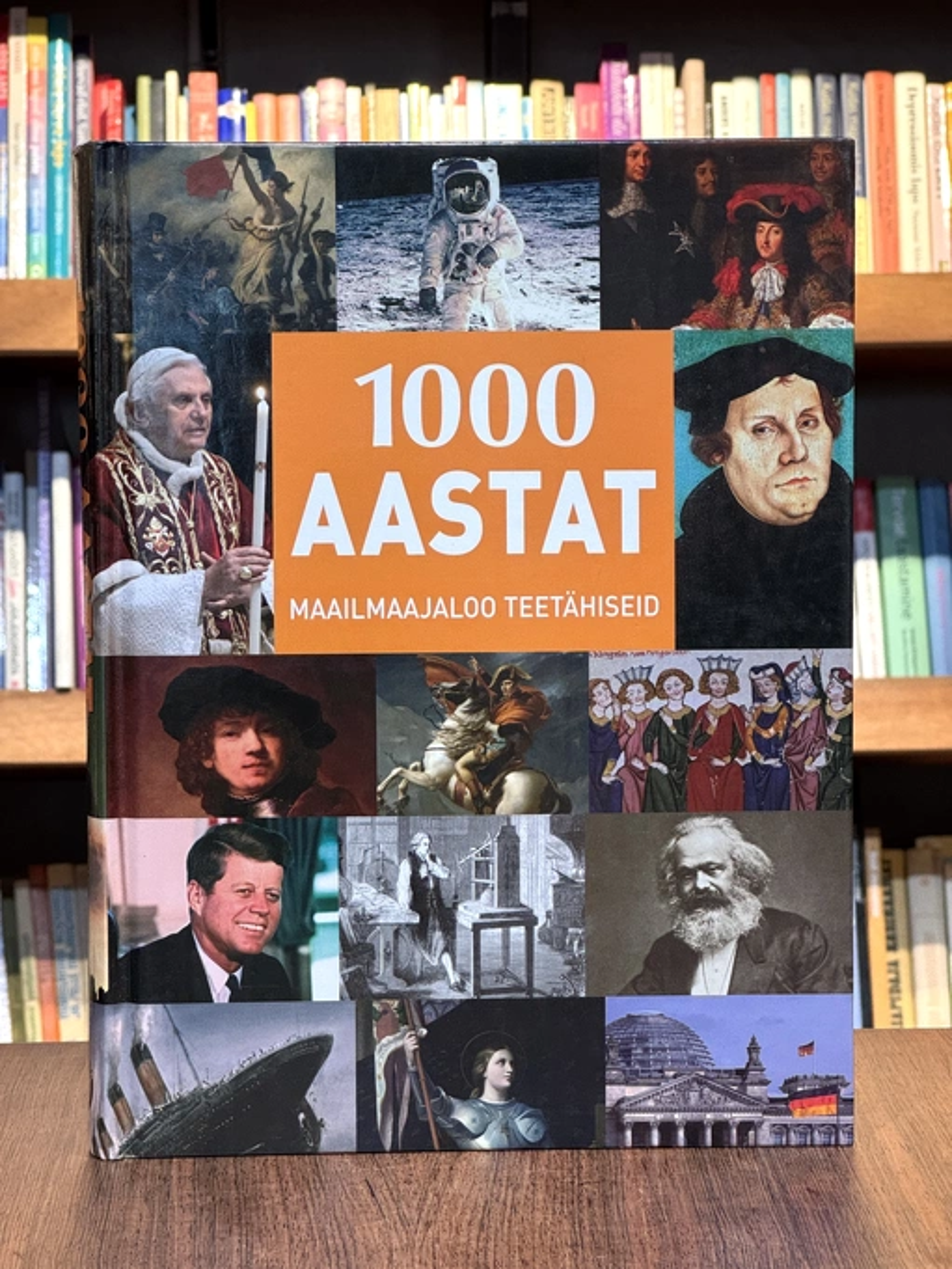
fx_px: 2823
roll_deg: +0.3
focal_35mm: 77
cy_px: 634
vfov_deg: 25.3
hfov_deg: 19.1
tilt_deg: -2.7
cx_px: 476
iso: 320
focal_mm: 9
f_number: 2.8
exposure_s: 1/60
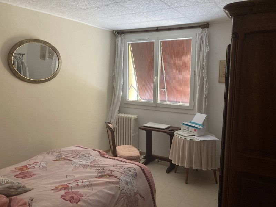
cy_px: 104
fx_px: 223
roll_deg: -0.7
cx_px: 138
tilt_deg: -7.6
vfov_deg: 49.7
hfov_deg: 63.4
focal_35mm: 28
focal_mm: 3.99
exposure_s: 1/50
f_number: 1.8
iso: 125
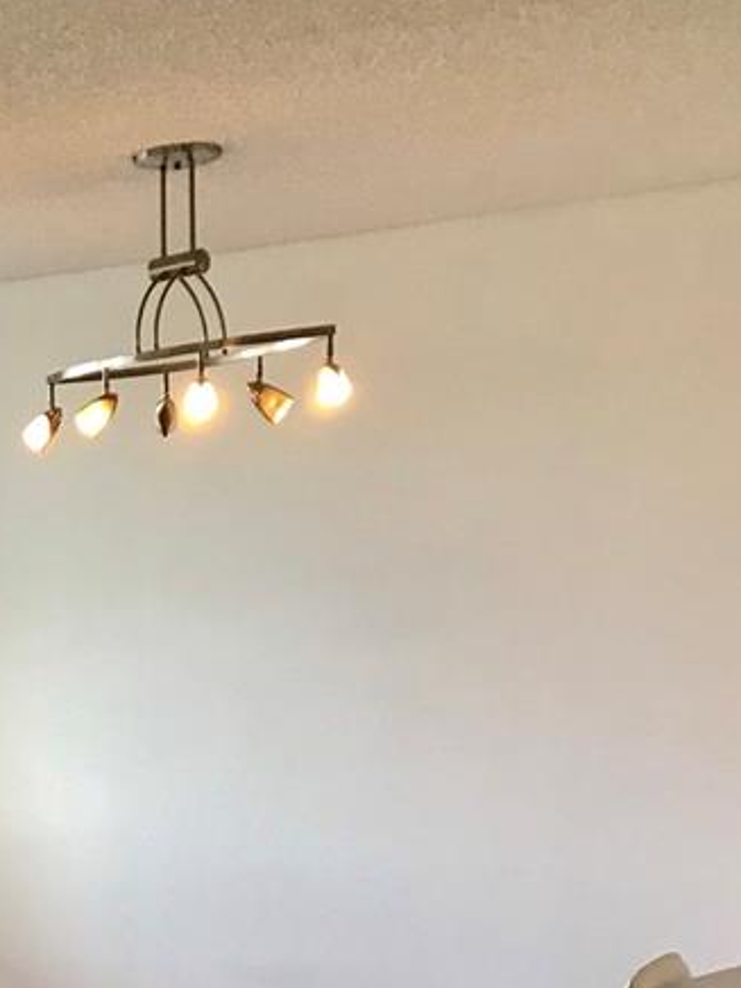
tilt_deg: -9.3
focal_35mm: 77
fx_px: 2198
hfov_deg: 17.9
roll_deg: +2.9
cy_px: 1081
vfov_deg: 23.8
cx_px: -220
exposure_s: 1/30
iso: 25
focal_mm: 3.99
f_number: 1.8
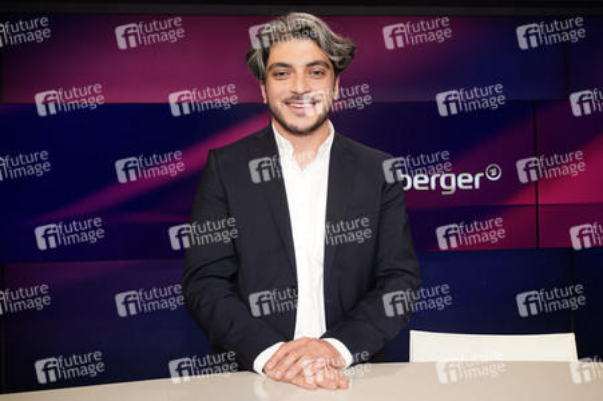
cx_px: 302
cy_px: 200
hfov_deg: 60.3
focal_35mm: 31
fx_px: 519
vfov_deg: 42.3
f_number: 5.6
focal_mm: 31
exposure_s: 1/125
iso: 2000
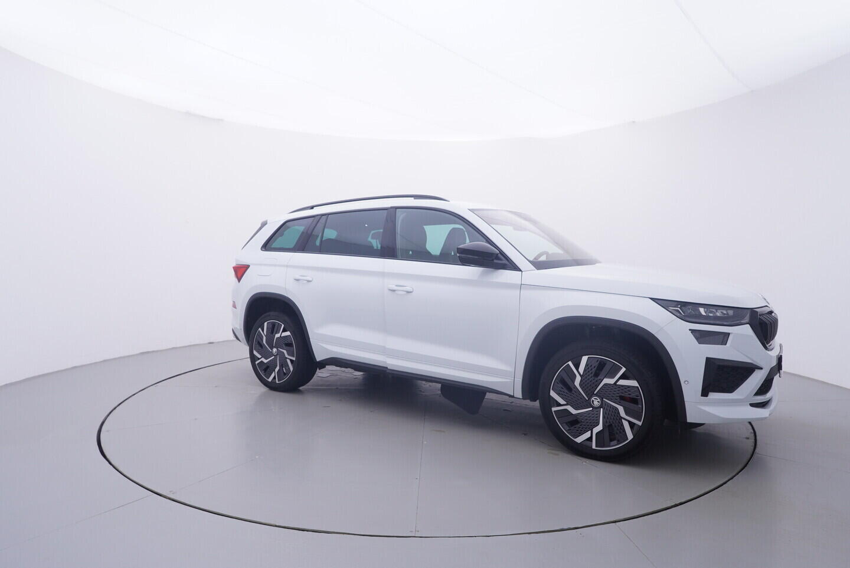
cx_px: 425
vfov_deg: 56.2
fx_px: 532
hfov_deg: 77.3
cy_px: 284
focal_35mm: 22
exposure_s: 1/80
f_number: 5
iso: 200
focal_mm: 15
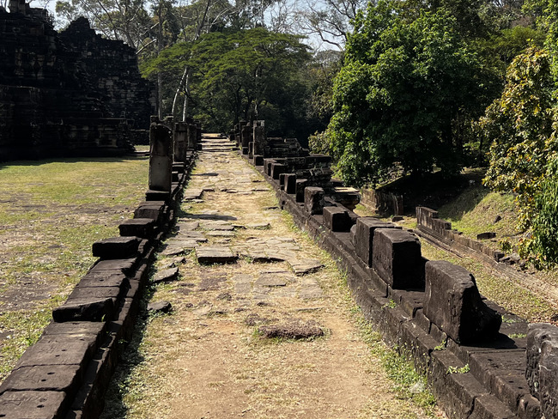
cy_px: 106
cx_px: 359
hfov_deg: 39.3
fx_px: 774
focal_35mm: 48
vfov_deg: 29.8
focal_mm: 5.7
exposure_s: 1/3704
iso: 50
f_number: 1.5
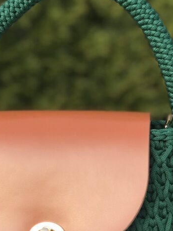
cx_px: 73
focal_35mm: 125
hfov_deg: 11.8
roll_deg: -1.3
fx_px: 833
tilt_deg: -11.8
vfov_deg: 15.6
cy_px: 203
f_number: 2.8
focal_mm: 6.6
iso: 20
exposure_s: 1/209
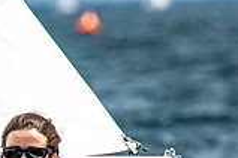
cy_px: 251
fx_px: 10835
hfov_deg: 1.3
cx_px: -49
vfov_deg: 0.8
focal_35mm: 1639
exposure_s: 1/4000
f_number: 5.6
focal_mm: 300
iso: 320
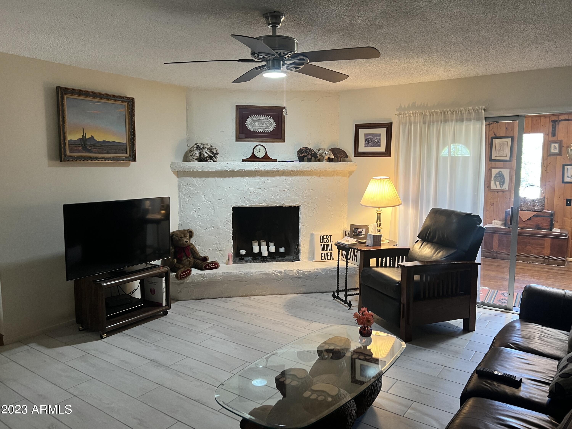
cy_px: 214
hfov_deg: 67.3
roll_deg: +0.4
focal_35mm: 26
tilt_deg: -6.6
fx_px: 430
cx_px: 286
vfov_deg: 53.1
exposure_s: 1/60
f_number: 1.5
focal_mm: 5.7
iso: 125
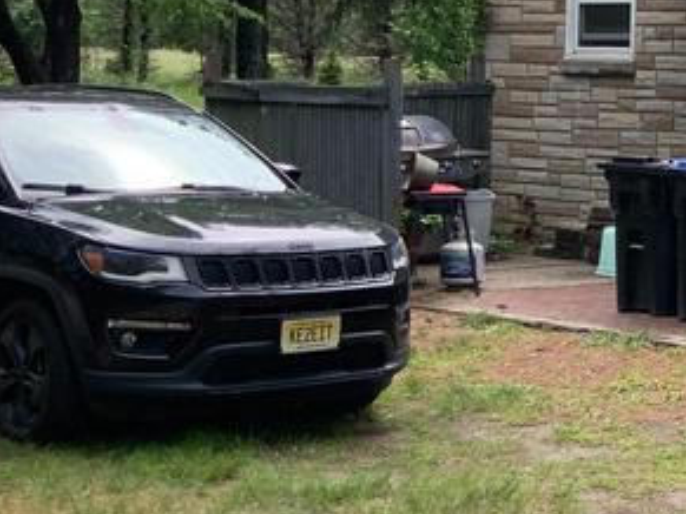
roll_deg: -1.1
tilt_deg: -0.2
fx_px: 2021
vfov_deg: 14.4
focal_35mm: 102
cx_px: 1146
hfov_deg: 16.7
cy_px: 101
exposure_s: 1/606
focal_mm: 3
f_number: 1.8
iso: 16
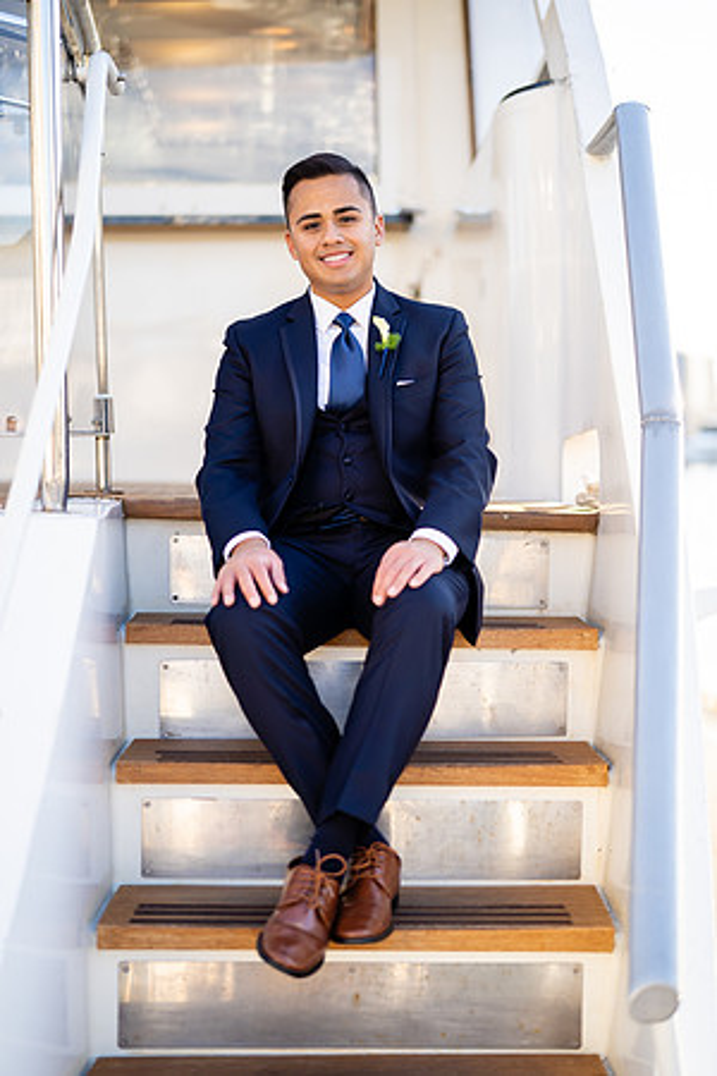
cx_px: 358
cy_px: 538
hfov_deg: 27.0
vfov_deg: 39.6
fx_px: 1494
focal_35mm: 50
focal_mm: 50
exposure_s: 1/1250
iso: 160
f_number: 1.4
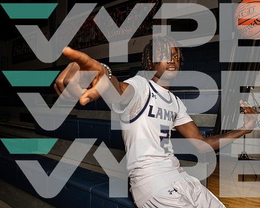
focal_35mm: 28
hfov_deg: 62.1
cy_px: 101
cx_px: 144
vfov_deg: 51.5
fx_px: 215
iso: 320
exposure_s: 1/200
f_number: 7.1
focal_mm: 24
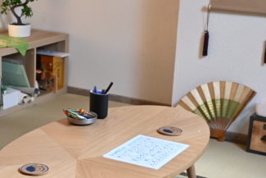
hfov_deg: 23.6
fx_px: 628
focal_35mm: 85
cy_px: 128
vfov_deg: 16.0
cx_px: 53
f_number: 4
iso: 800
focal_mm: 24
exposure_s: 1/100
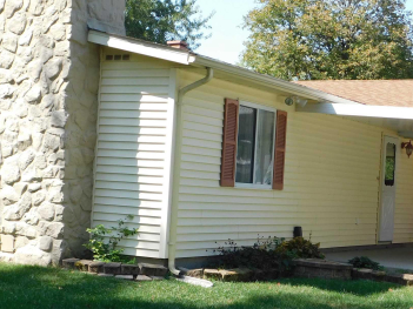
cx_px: 191
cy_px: 199
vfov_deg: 19.3
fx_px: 906
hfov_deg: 25.7
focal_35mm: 76
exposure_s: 1/400
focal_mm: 7.1
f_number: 3.6
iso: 125
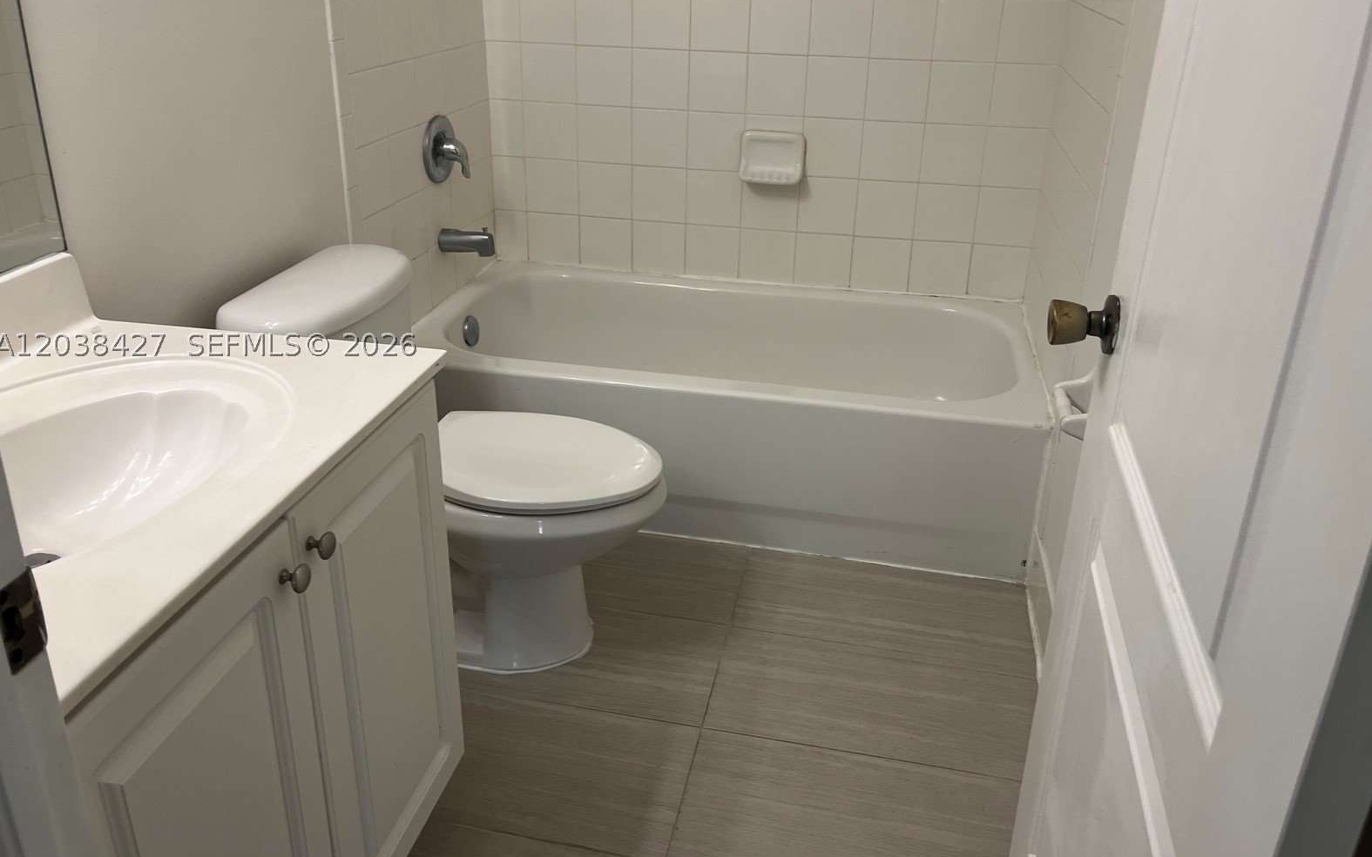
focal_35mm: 28
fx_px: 1047
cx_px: 683
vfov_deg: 44.3
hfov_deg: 66.5
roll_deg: -0.3
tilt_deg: -22.8
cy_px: 344
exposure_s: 1/60
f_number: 1.6
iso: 80
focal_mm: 5.1
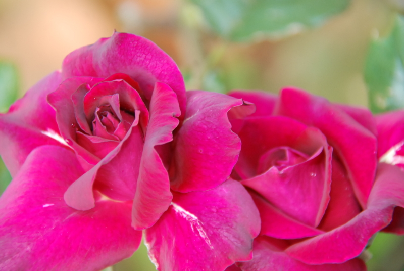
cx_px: 202
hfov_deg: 4.6
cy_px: 136
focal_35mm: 450
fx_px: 5057
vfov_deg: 3.1
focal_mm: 300
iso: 800
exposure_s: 1/125
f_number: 7.1
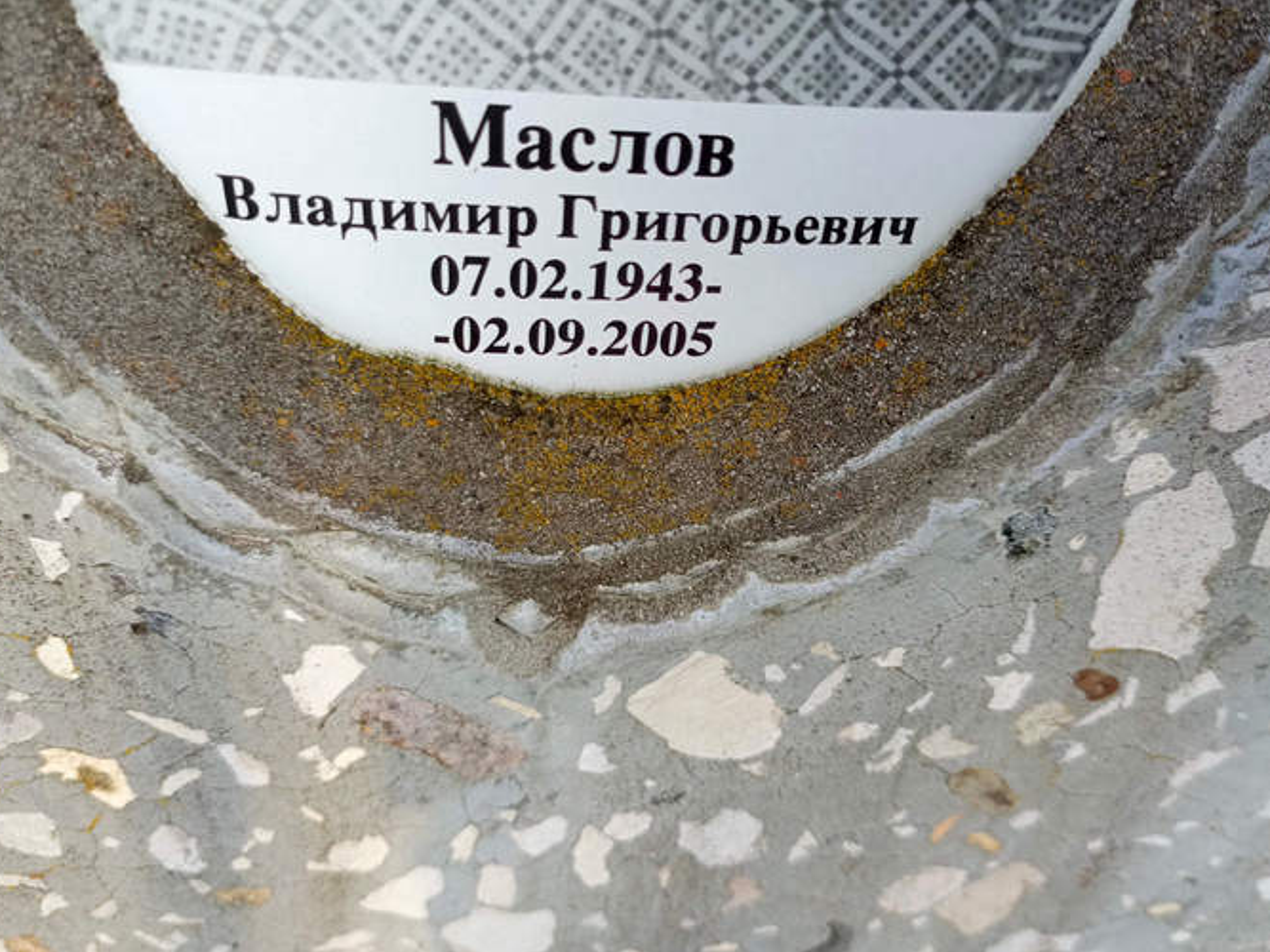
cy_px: 430
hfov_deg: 59.9
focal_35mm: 30
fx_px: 1100
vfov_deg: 46.7
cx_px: 674
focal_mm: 4.76
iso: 106
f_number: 1.69
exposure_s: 1/113
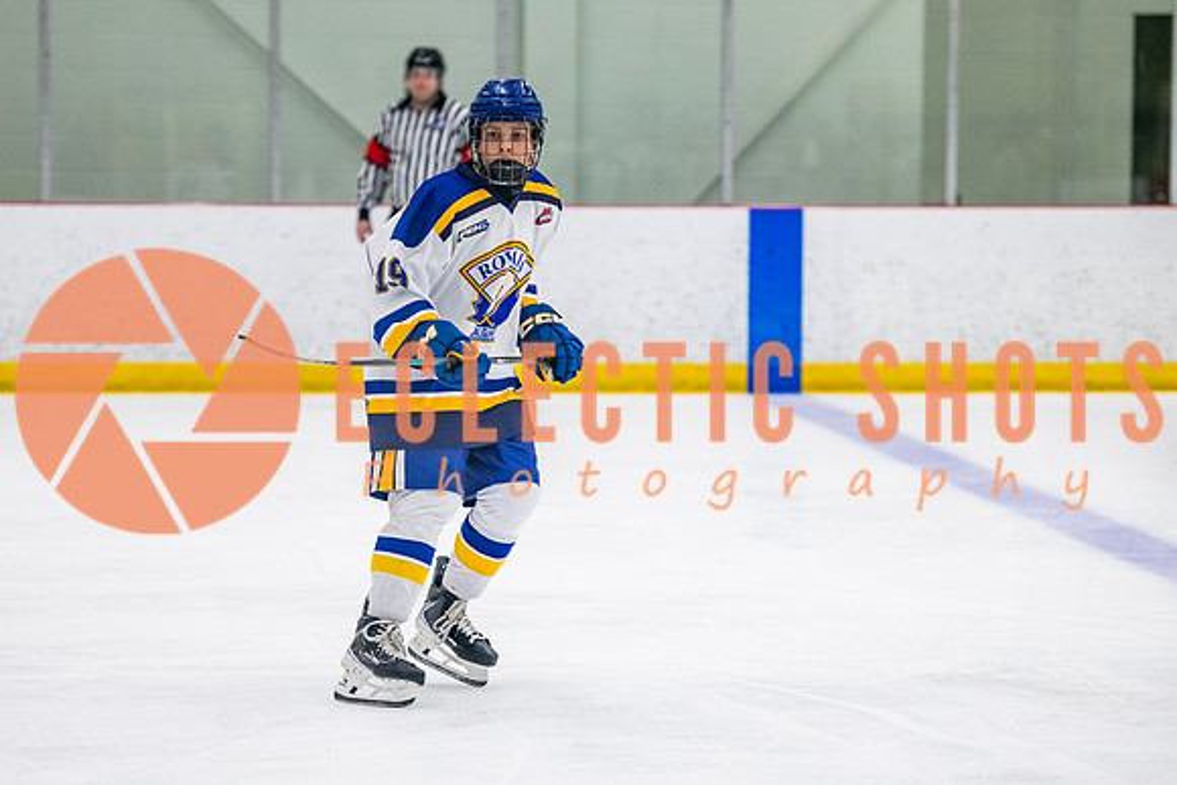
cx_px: 526
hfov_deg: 13.8
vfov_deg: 9.3
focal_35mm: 148
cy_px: 437
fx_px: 4851
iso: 2000
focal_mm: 122
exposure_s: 1/640
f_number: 3.2
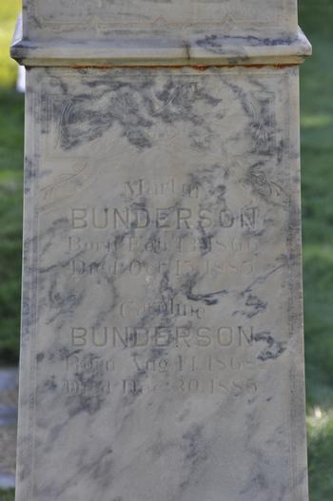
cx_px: 166
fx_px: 2504
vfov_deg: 11.4
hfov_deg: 7.6
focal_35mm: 180
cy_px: 250
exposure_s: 1/125
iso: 200
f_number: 9.5
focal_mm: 120
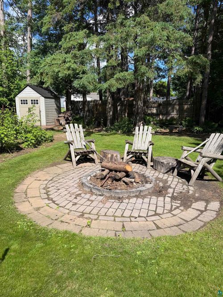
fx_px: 206
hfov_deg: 56.8
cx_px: 112
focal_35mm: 24
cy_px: 148
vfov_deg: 71.6
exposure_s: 1/3584
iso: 80
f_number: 1.78
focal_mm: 6.76
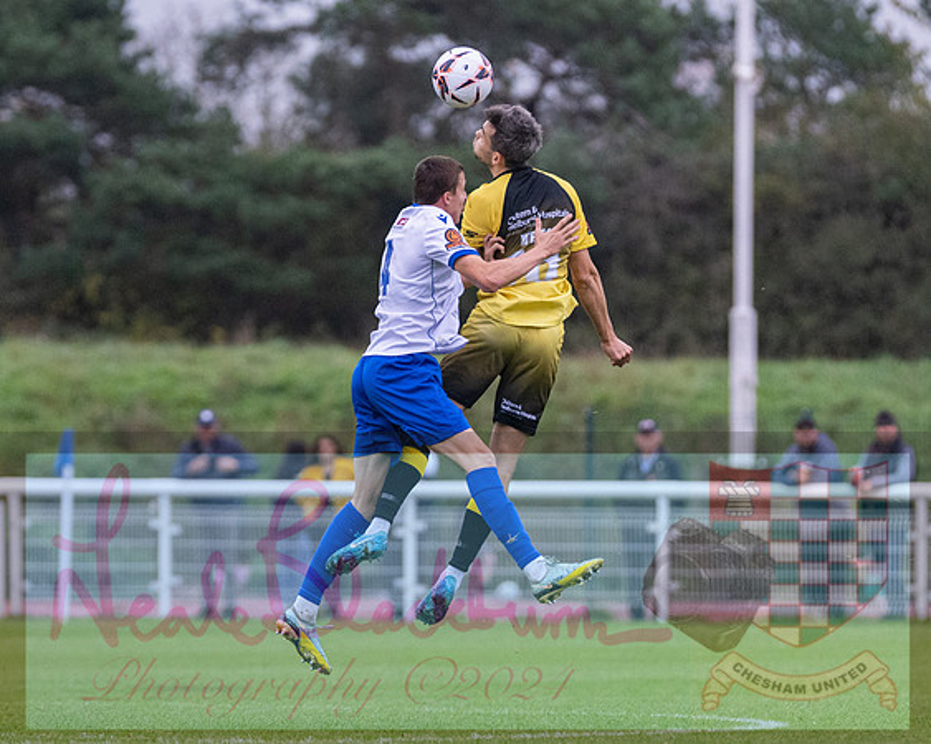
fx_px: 13632
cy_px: 415
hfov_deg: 3.9
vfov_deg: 3.1
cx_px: 444
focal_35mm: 495
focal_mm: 240
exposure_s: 1/1600
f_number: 2.8
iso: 1600
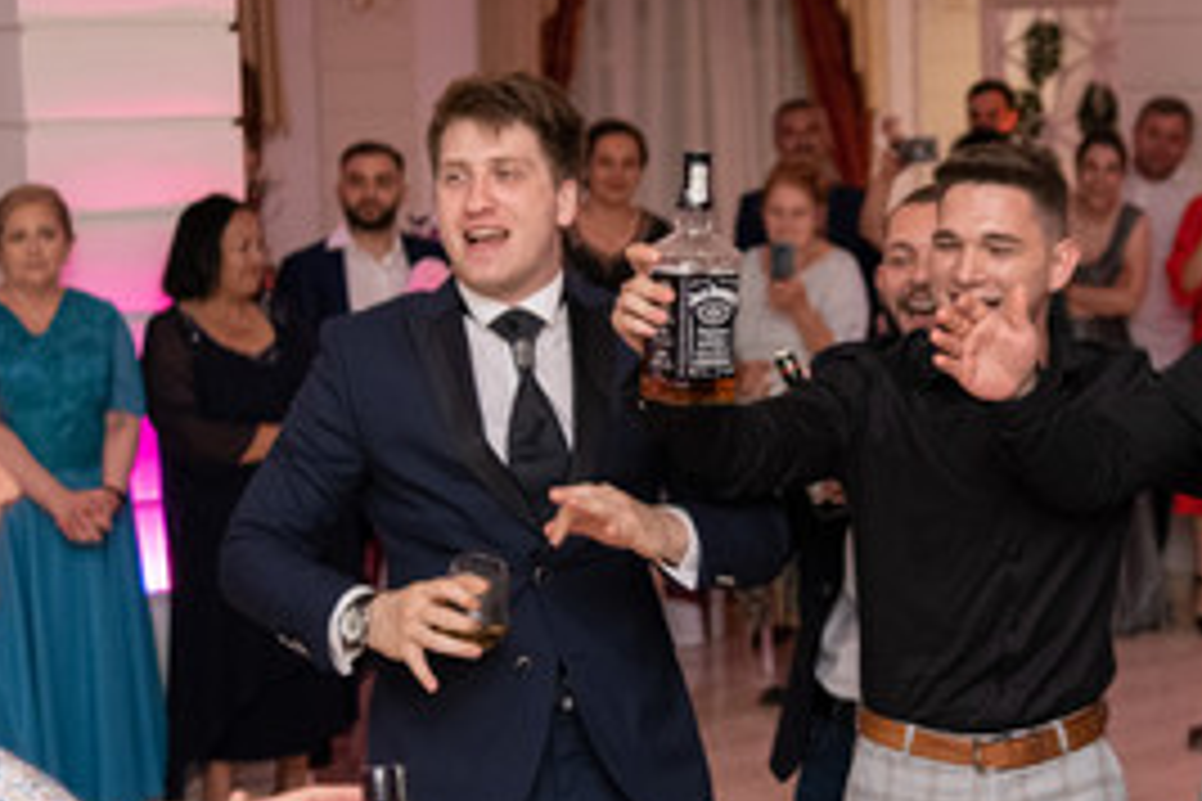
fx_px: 2804
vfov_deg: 16.2
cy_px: 493
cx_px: 914
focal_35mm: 84
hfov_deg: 23.9
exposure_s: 1/125
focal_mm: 23
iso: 1250
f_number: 1.8
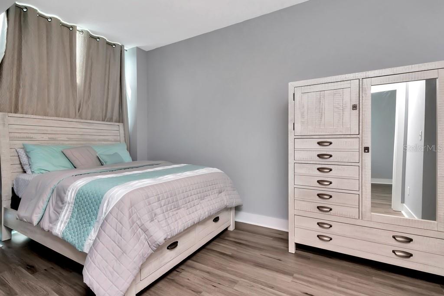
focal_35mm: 16
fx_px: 204
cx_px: 222
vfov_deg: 72.1
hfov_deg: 95.0
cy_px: 148
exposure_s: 1/80
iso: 640
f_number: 9
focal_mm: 11
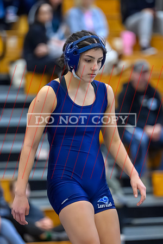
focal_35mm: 264
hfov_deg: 5.2
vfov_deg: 7.8
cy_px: 122
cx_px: 82
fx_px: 1790
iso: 10000
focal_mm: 175
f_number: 2.8
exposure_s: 1/640
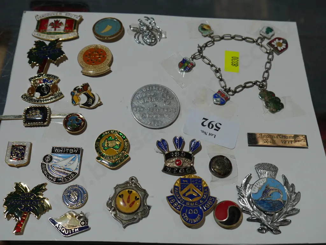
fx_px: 377
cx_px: 163
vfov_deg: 36.0
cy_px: 122
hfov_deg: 46.8
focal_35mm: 40
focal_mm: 20
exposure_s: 1/125
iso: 200
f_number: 5.6
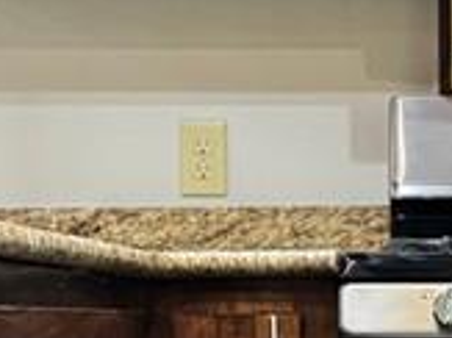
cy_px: 435
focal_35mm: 151
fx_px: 1970
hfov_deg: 12.7
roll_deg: -0.1
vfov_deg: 9.6
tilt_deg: -3.9
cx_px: 560
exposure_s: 1/60
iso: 800
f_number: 1.78
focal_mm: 6.76
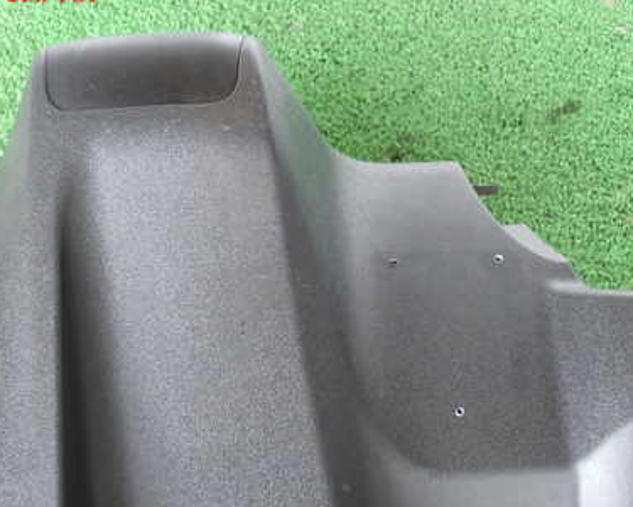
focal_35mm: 64
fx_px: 1199
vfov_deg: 23.7
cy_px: 350
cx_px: 295
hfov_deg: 29.6
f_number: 2.8
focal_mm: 7.31
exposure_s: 1/40
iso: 500
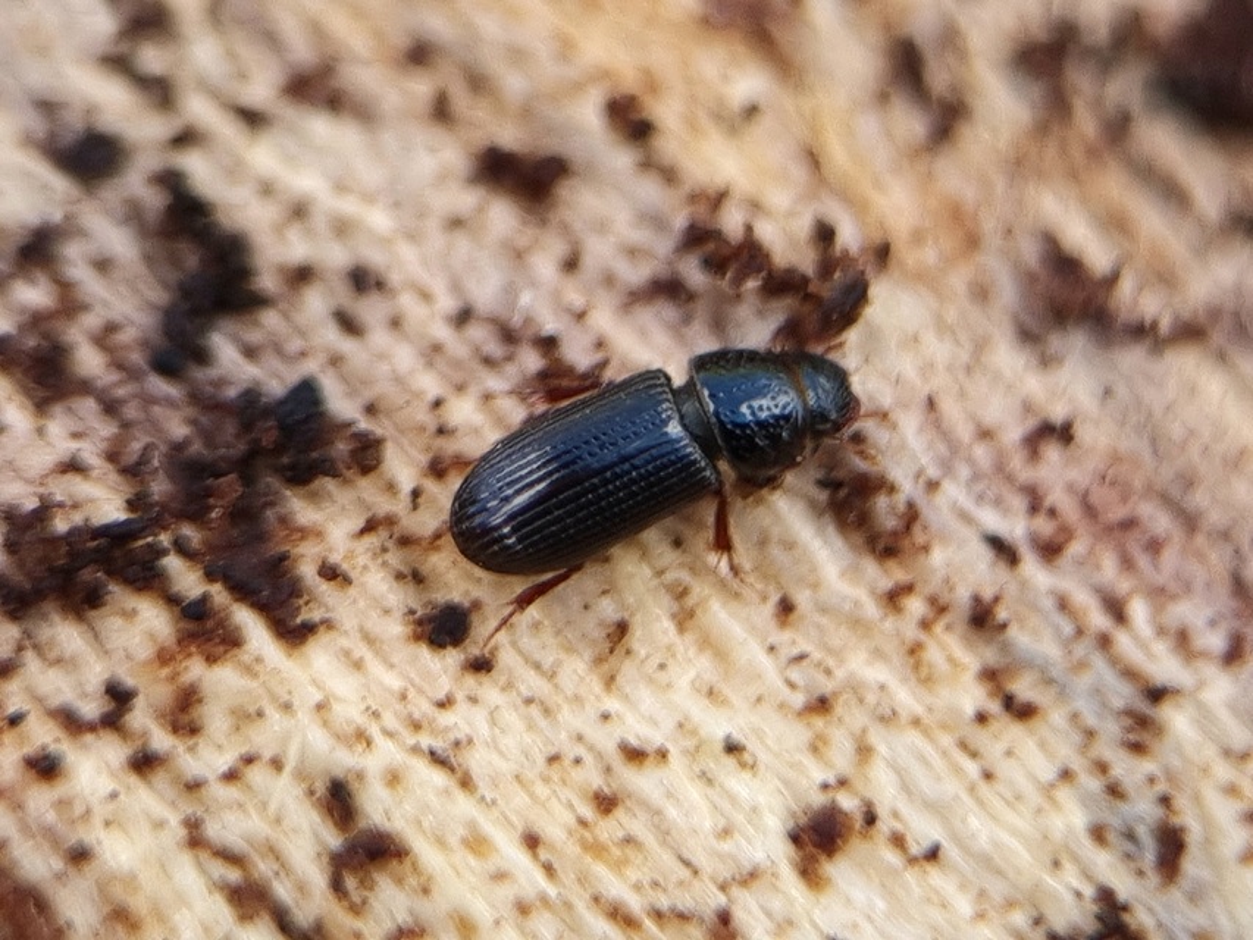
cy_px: 470
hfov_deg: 67.3
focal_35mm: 26
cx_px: 626
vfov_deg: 53.1
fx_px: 941
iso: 50
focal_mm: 5.4
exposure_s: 1/263
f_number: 1.8
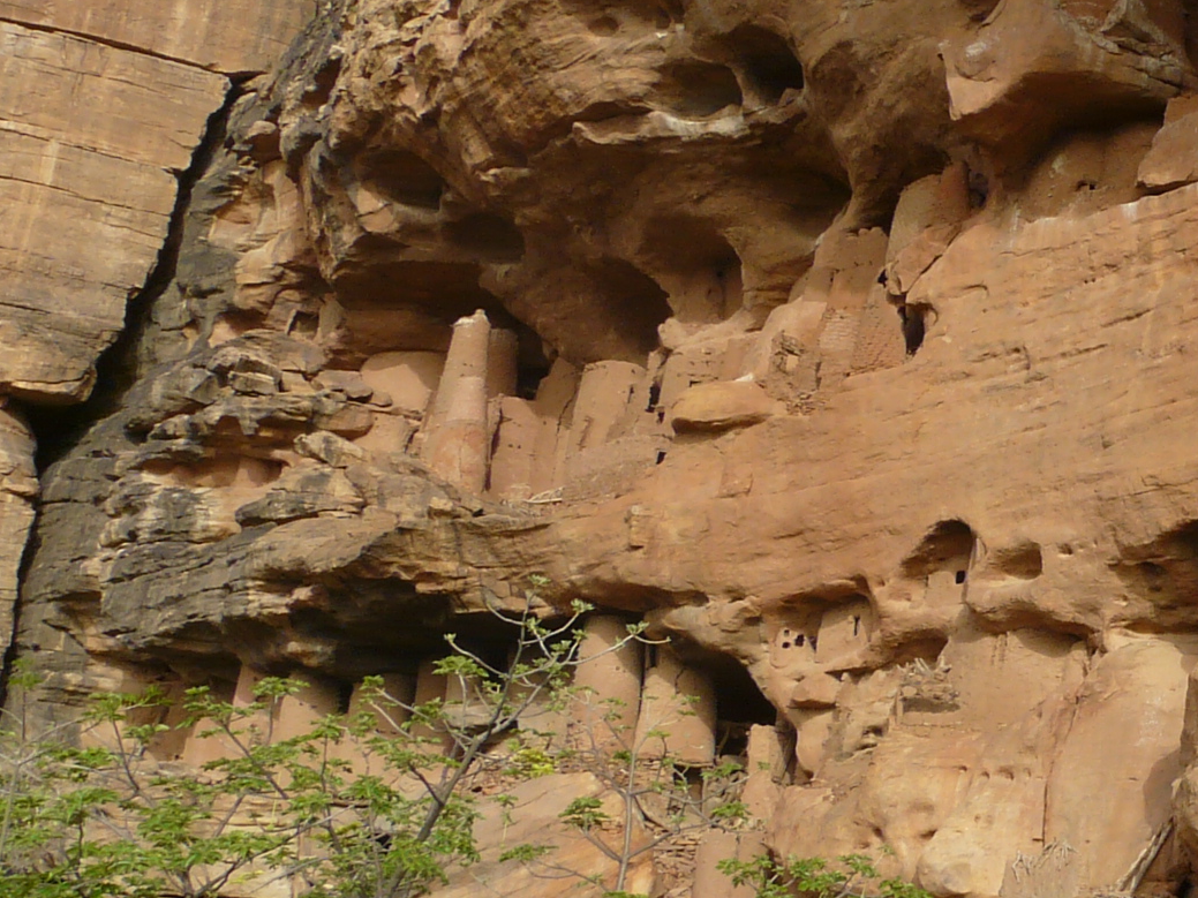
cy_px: 474
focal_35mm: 69
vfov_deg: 21.3
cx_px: 1414
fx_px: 2388
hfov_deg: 25.5
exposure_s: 1/250
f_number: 5.6
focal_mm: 4.6
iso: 100
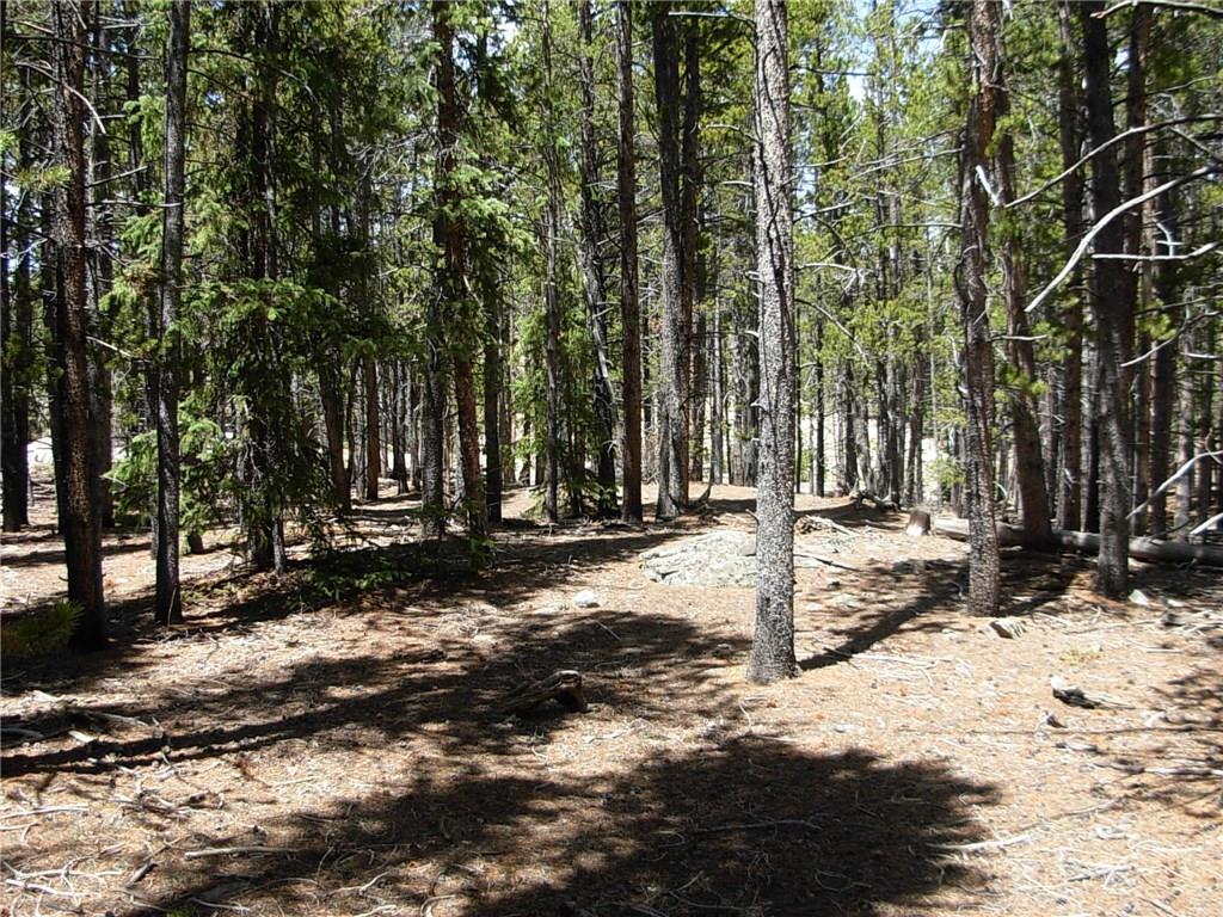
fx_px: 1343
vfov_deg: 37.7
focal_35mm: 38
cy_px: 458
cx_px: 612
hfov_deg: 49.0
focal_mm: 6.3
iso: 79
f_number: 2.9
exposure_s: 1/322
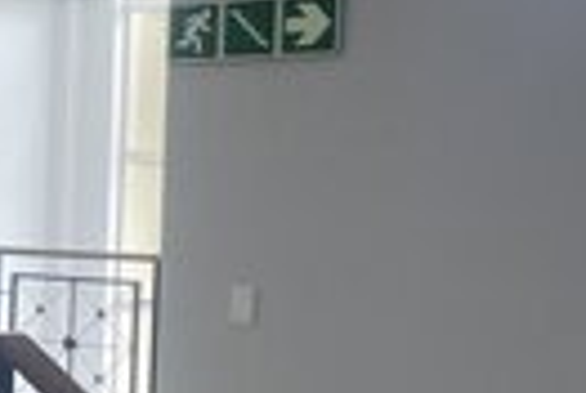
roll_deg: -0.5
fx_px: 1680
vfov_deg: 13.3
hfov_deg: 16.7
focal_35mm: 103
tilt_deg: -6.4
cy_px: 351
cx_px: -443
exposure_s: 1/100
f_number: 1.6
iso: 40
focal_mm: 5.1
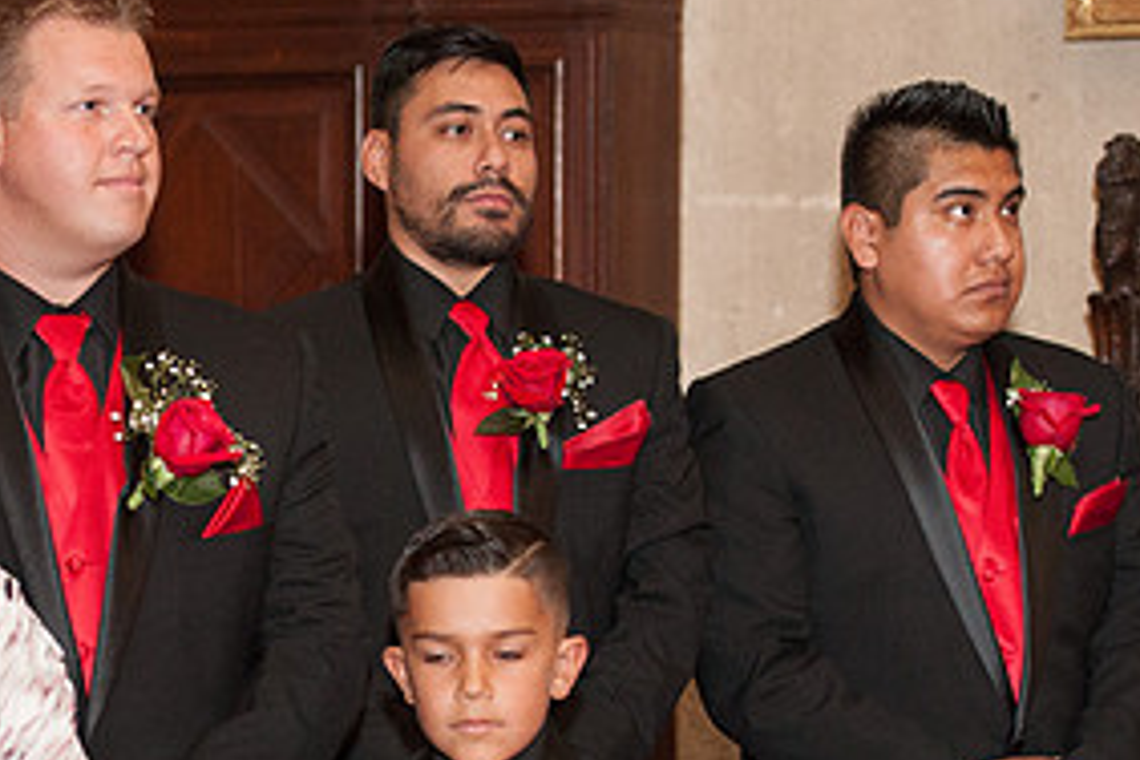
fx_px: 4560
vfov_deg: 9.5
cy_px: 619
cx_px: 121
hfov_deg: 14.1
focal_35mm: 144
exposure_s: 1/100
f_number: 3.5
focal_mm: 70
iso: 2500
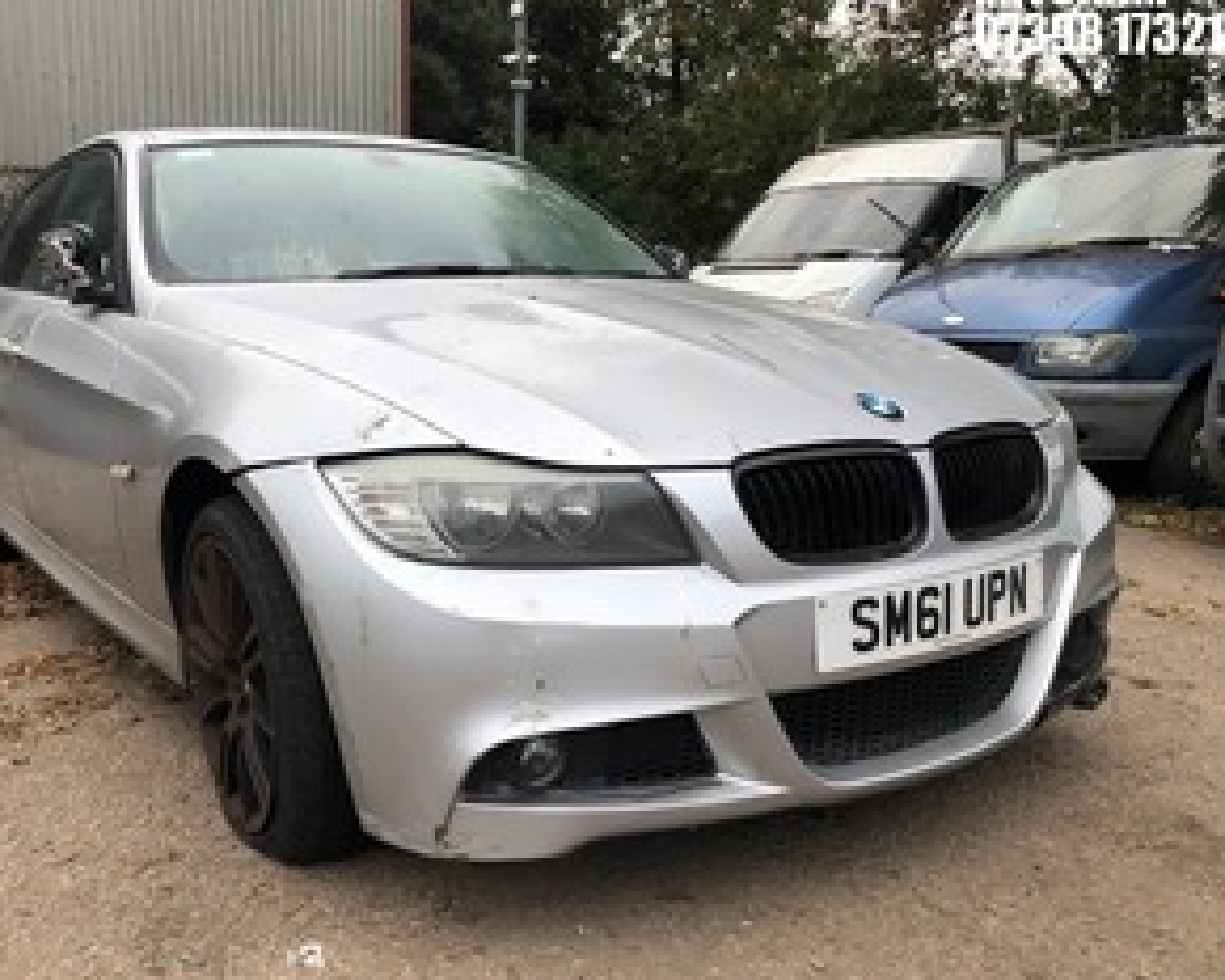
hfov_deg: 54.1
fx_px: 1196
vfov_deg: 44.5
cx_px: 536
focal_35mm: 33
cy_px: 507
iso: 20
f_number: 1.8
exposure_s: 1/237
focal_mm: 4
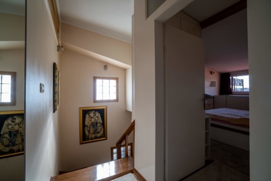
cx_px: 136
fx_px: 113
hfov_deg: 100.2
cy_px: 90
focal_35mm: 15
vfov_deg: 77.1
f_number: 16
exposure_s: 1/1.67
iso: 100
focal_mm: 10
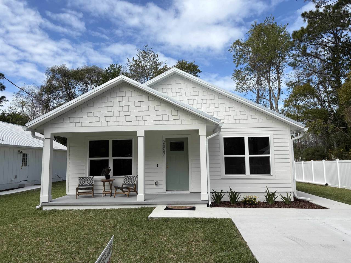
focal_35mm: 26
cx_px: 176
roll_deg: +1.6
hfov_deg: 67.3
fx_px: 264
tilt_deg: +6.0
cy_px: 132
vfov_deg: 53.1
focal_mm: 5.96
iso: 50
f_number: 1.6
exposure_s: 1/2985
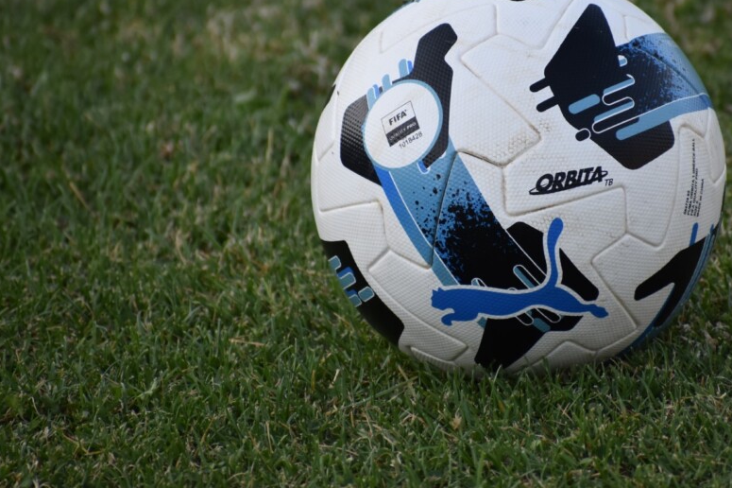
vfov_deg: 2.3
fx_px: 12397
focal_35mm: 610
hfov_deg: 3.4
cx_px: 430
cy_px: 199
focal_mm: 300
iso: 560
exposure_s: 1/500
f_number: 6.3
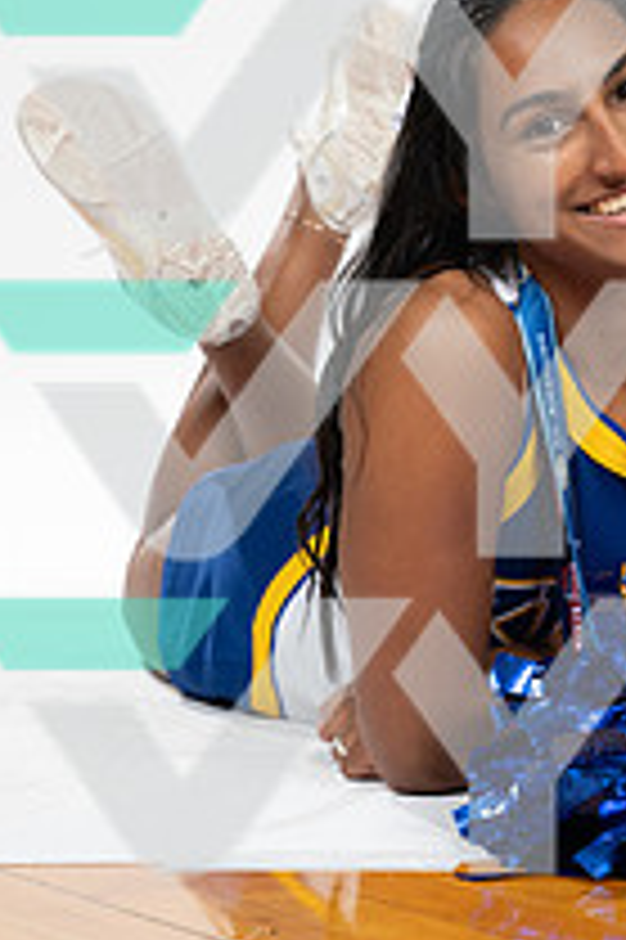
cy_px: 423
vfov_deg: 14.7
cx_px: 631
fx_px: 3657
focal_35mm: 140
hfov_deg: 9.7
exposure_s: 1/320
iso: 800
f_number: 7.1
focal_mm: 65
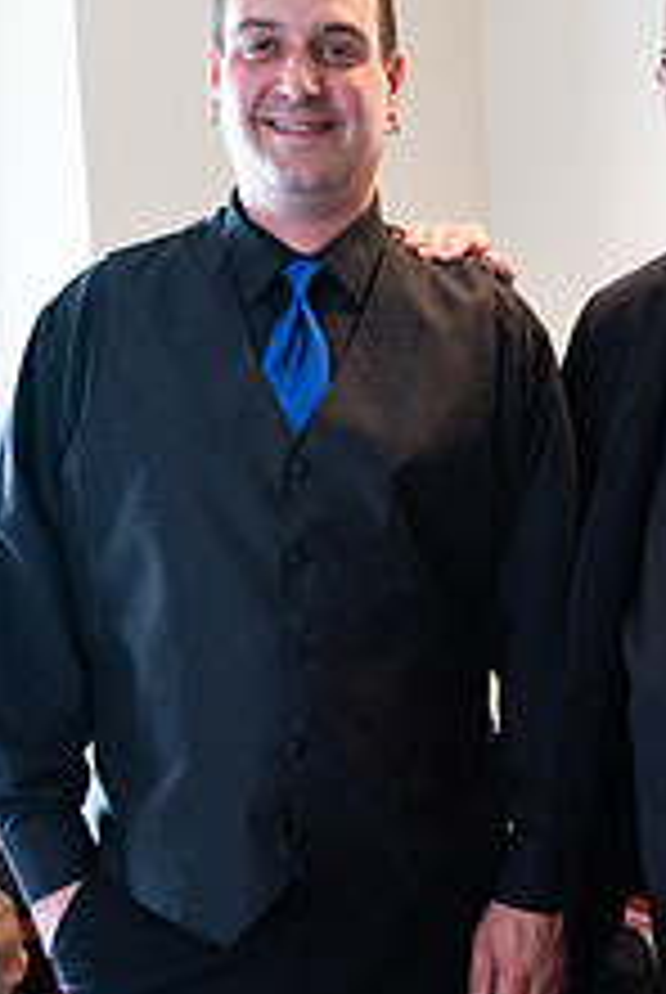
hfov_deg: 21.2
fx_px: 1743
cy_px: 459
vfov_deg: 31.8
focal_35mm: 63
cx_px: 590
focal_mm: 31
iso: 1250
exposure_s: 1/60
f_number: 4
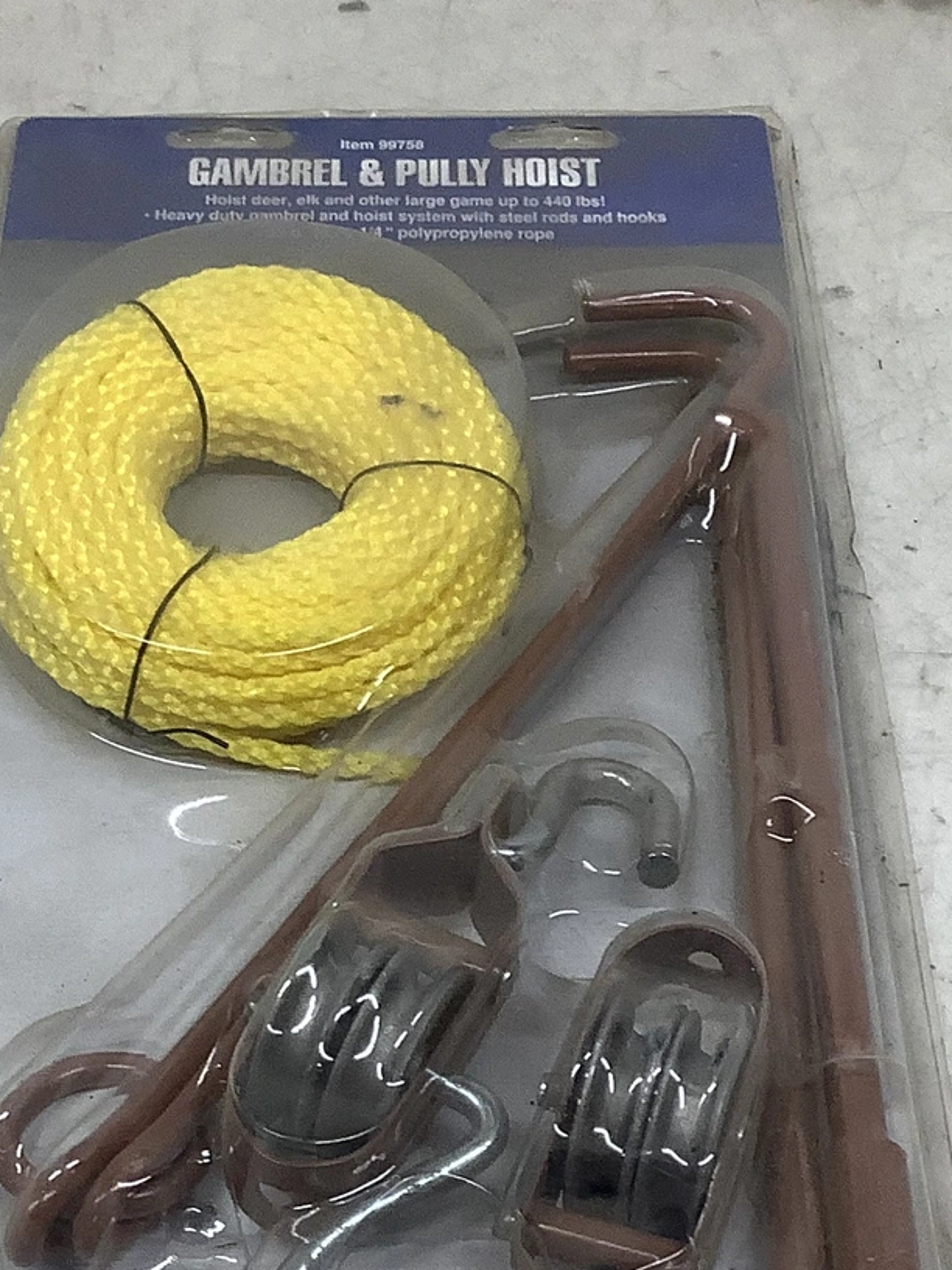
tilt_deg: -48.2
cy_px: 784
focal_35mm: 76
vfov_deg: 25.6
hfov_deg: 19.4
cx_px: 403
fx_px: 2787
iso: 64
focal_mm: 3.3
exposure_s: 1/120
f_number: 2.4
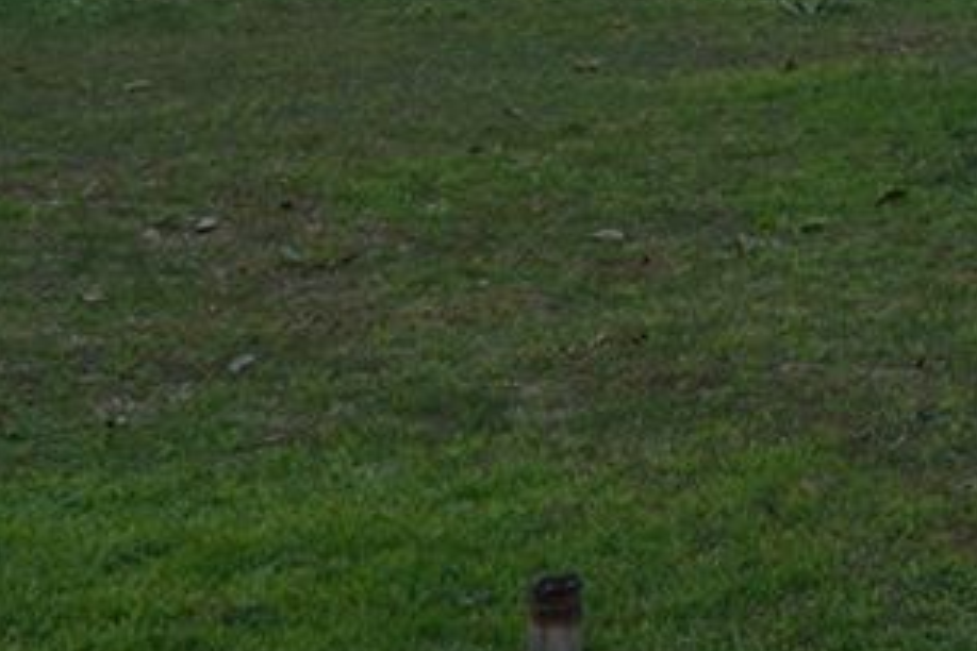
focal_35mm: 157
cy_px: -1442
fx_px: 4260
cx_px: 1897
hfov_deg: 11.8
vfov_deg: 7.5
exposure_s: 1/100
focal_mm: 24
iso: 100
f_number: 9
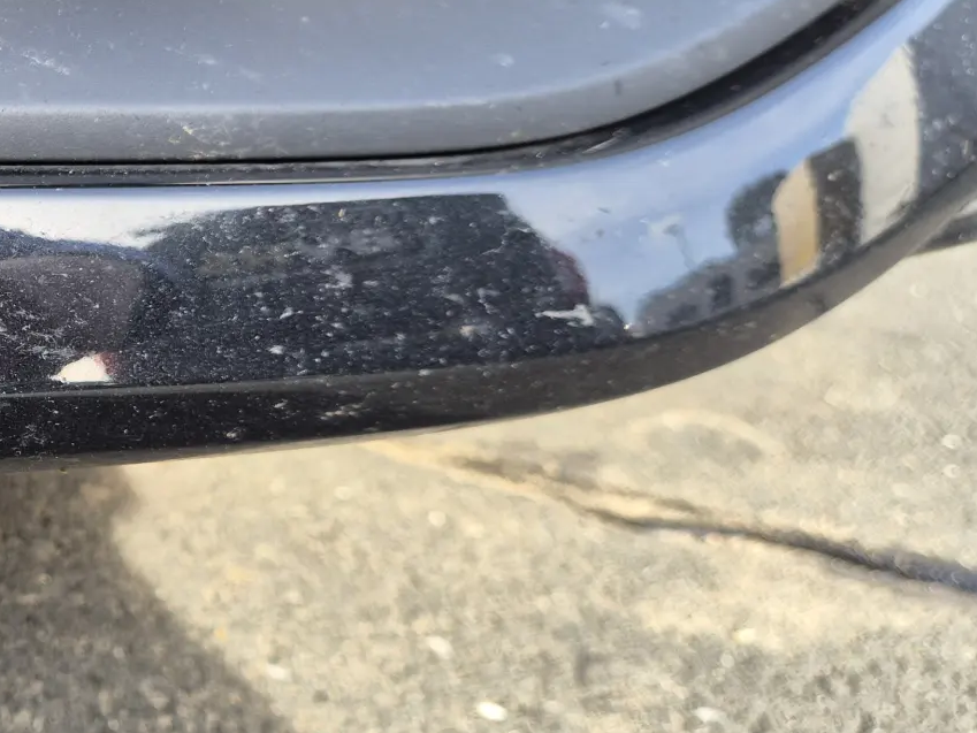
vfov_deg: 28.0
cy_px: 320
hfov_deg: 32.6
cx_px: -81
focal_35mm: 52
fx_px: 1468
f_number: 1.8
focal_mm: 5.4
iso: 40
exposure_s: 1/180
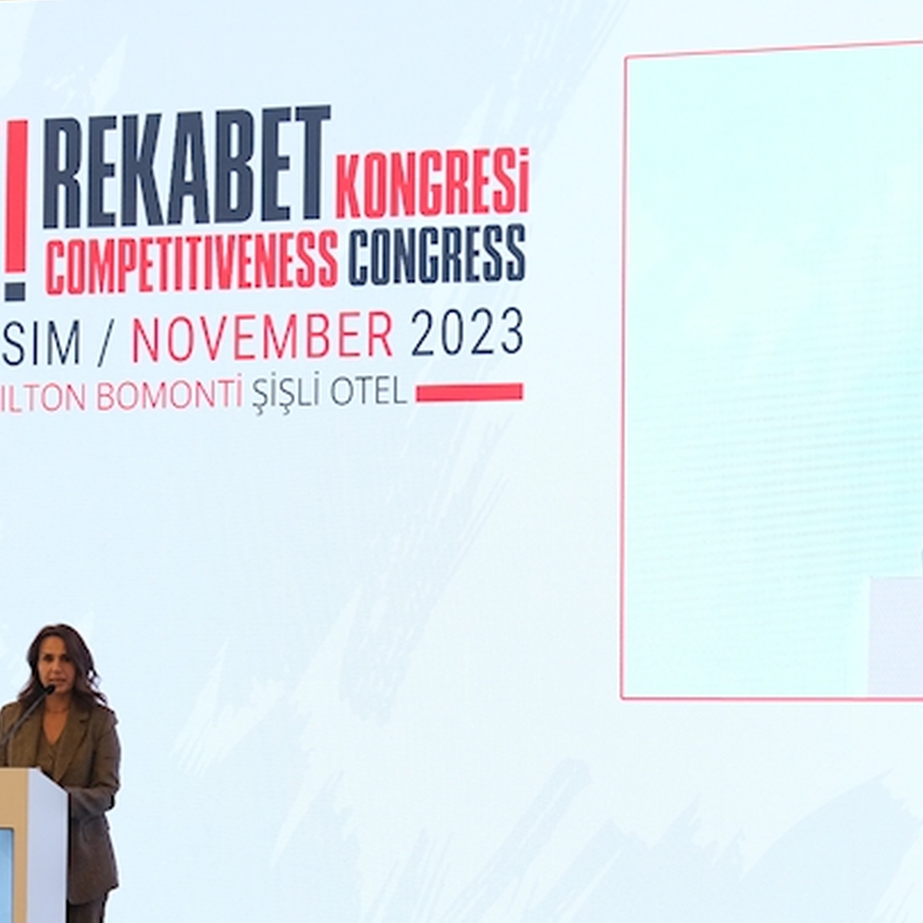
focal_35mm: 209
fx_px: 6305
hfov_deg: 8.4
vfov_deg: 8.4
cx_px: 456
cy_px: 706
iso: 800
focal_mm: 55
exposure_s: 1/125
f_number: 3.6
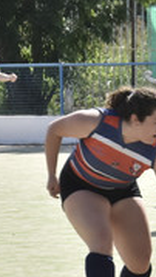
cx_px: 238
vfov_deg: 4.5
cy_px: 154
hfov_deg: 2.5
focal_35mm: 478
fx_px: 3506
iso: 400
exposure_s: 1/1250
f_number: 11
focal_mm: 85
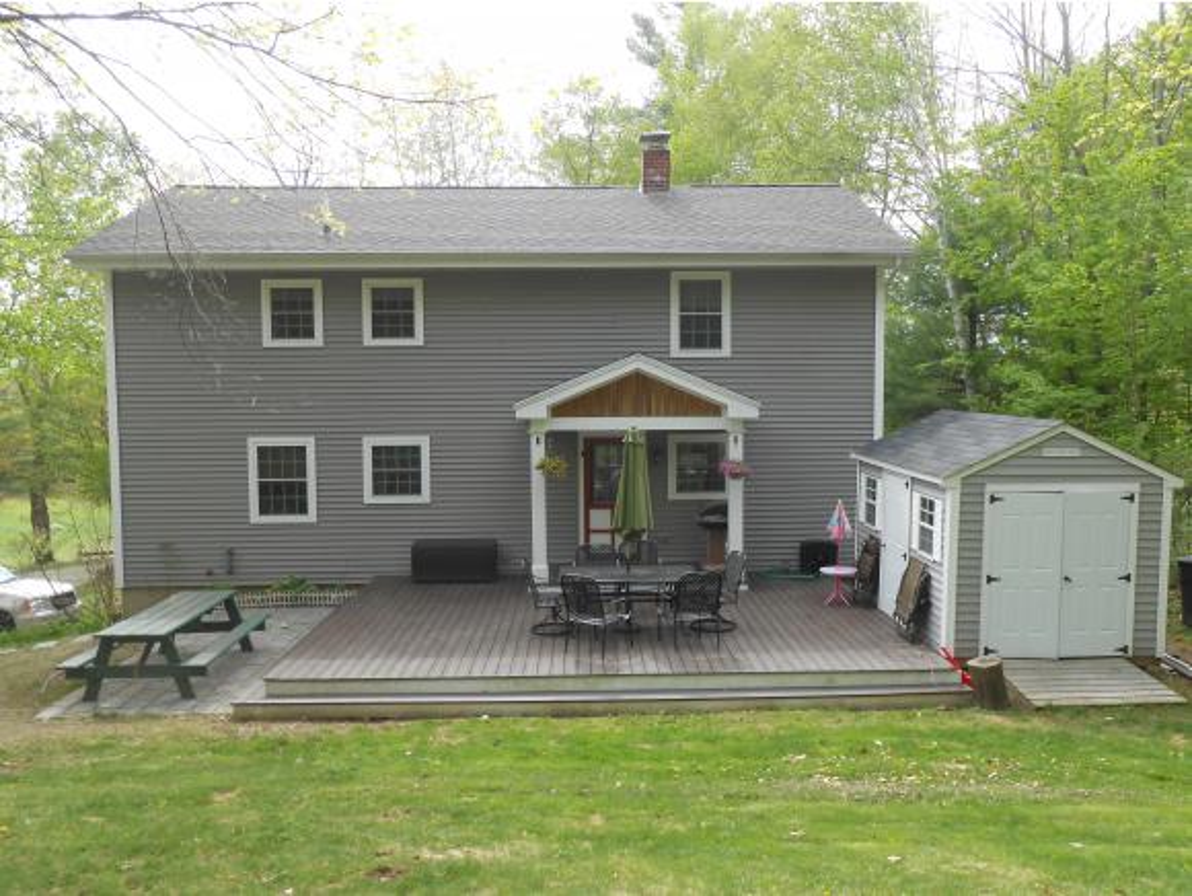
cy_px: 448
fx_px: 1034
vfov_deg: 46.9
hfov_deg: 59.9
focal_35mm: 30
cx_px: 596
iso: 80
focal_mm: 5.3
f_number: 3.8
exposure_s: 1/200
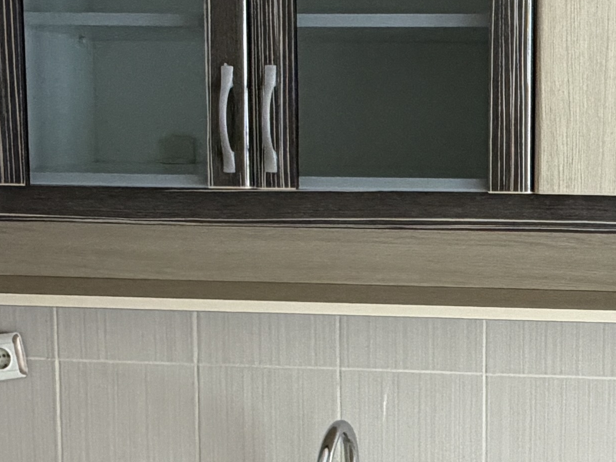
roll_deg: -0.5
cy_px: 240
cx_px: 536
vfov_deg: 22.6
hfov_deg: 28.8
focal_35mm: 65
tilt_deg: -6.4
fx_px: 1157
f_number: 2.2
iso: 320
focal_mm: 2.22
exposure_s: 1/116
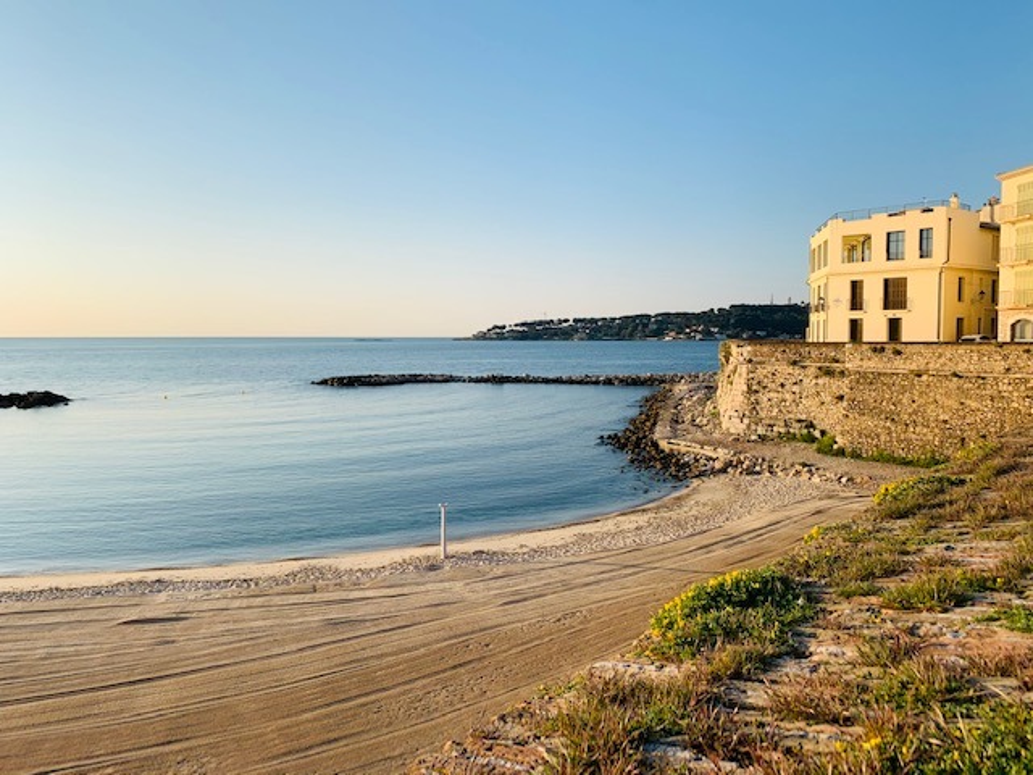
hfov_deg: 67.3
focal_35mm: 26
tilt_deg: -0.9
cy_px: 388
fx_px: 776
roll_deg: +0.4
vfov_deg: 53.1
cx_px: 516
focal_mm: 4.25
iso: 25
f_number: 1.8
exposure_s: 1/1880
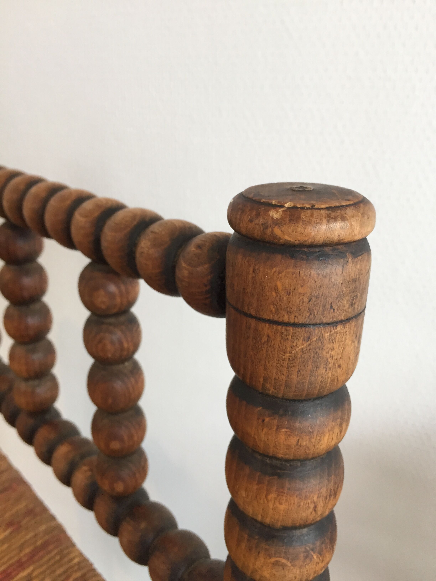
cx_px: 218
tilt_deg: -22.0
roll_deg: -0.3
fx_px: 487
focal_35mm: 29
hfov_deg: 48.2
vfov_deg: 61.7
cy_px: 290
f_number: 2.2
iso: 64
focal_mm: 4.15
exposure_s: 1/33
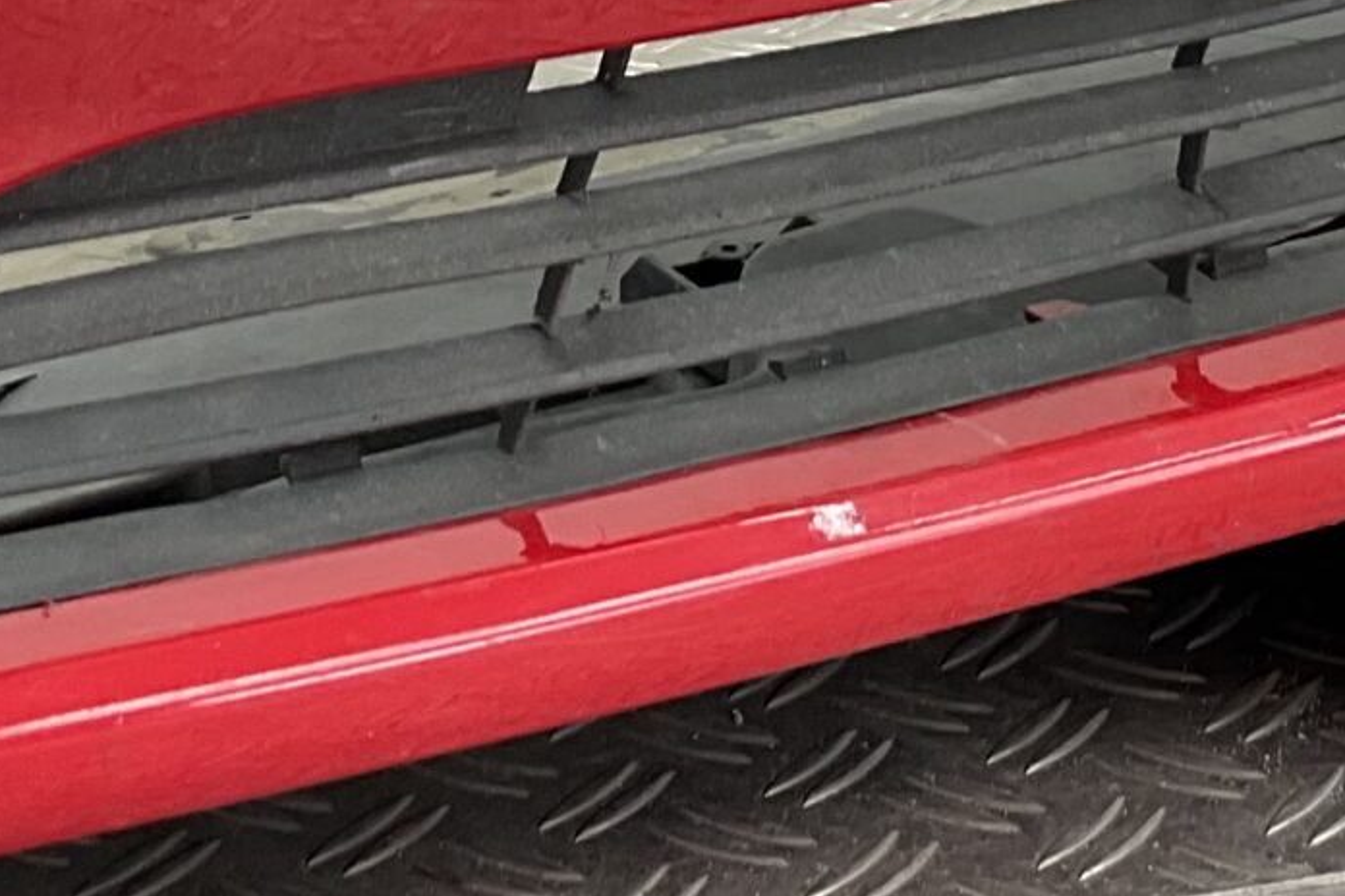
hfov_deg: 18.4
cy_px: -494
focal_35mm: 111
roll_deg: +3.5
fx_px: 4147
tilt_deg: -10.2
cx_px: 823
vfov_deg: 11.7
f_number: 1.8
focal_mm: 3
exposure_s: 1/120
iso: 50
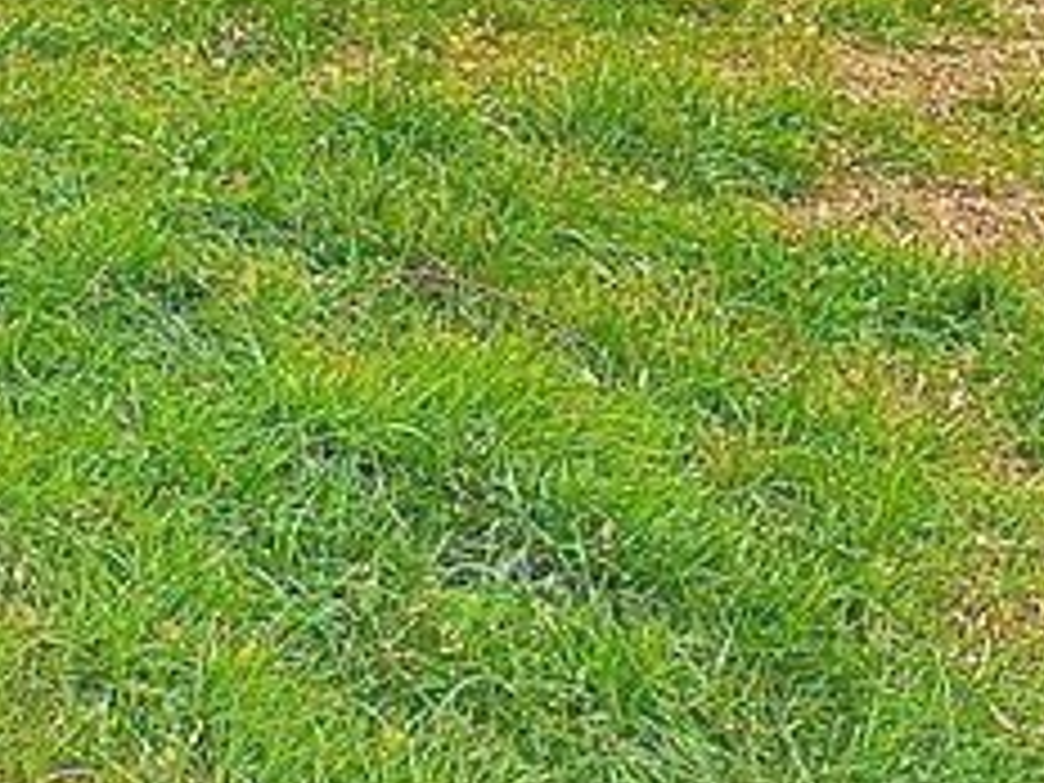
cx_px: -616
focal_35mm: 115
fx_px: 3468
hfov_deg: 15.5
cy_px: -778
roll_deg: +1.4
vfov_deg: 11.6
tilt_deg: +11.2
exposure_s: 1/459
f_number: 1.6
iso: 50
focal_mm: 5.1
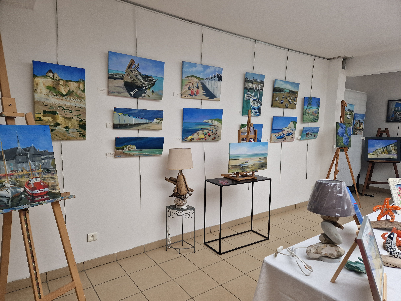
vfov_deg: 58.9
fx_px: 266
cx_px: 200
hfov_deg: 73.9
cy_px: 150
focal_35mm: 23
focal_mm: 5.4
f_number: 1.8
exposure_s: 1/251
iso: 50
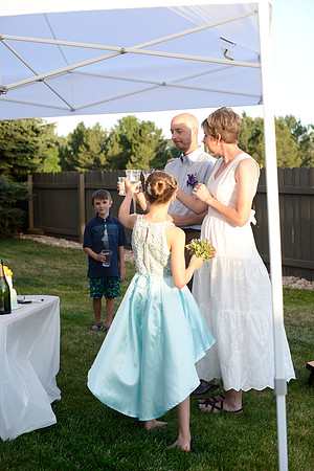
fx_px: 654
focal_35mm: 50
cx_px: 157
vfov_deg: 39.6
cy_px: 236
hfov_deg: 27.0
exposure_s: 1/500
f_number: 4
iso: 400
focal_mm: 50
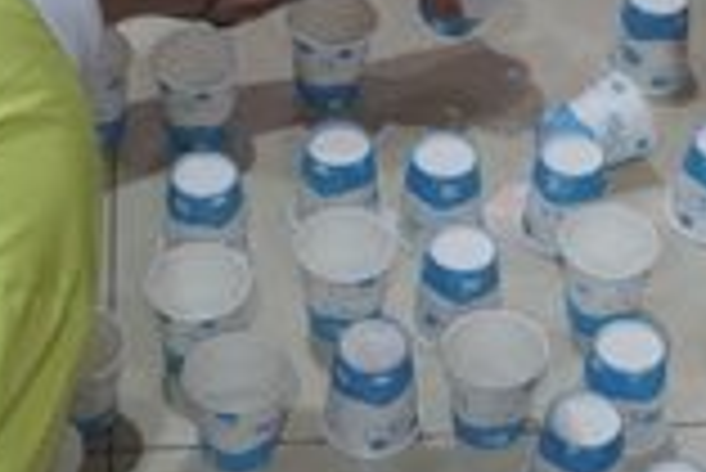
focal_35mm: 115
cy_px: 126
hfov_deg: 17.8
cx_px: 436
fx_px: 2248
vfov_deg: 12.0
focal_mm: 25
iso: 1000
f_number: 4.5
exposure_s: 1/160
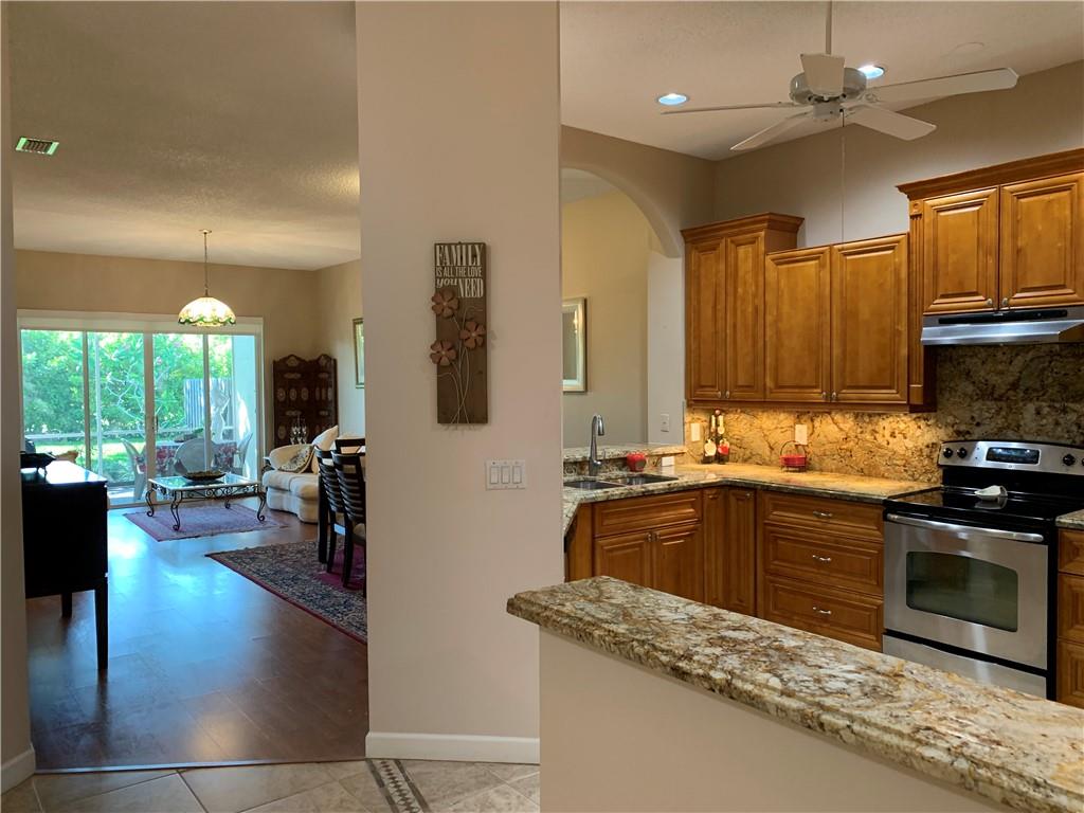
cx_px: 542
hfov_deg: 67.3
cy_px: 406
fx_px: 814
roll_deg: +0.7
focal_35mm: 26
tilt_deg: -1.9
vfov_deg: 53.1
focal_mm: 4.25
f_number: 1.8
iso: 200
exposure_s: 1/60
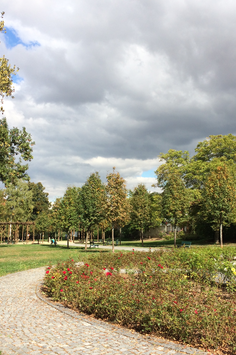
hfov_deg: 32.5
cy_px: 181
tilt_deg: +5.2
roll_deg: +0.6
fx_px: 403
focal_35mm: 41
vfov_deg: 47.4
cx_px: 147
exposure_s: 1/1866
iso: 32
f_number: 2.2
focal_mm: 4.15
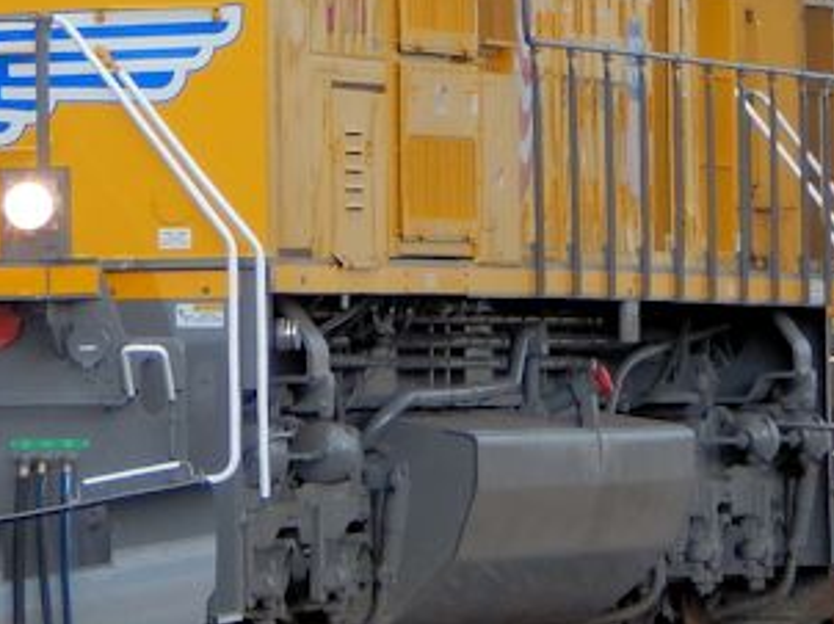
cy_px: -168
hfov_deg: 2.3
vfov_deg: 1.8
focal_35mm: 848
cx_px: 124
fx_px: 20415
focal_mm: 44.9
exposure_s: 1/320
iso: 125
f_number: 5.6
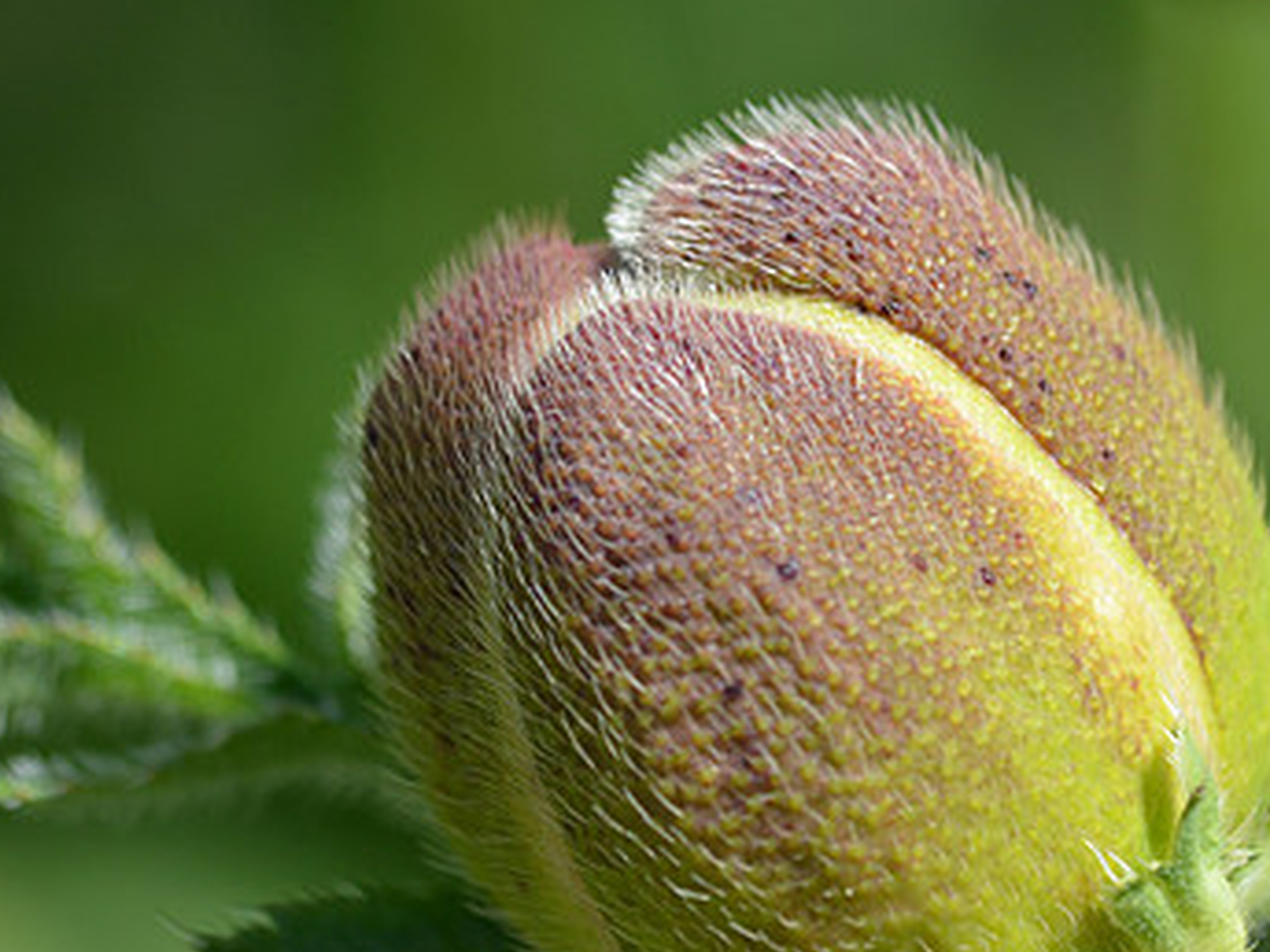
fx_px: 15152
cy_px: 646
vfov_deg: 3.6
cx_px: 783
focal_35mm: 413
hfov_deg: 4.8
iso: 400
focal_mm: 170
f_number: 5.6
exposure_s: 1/1600
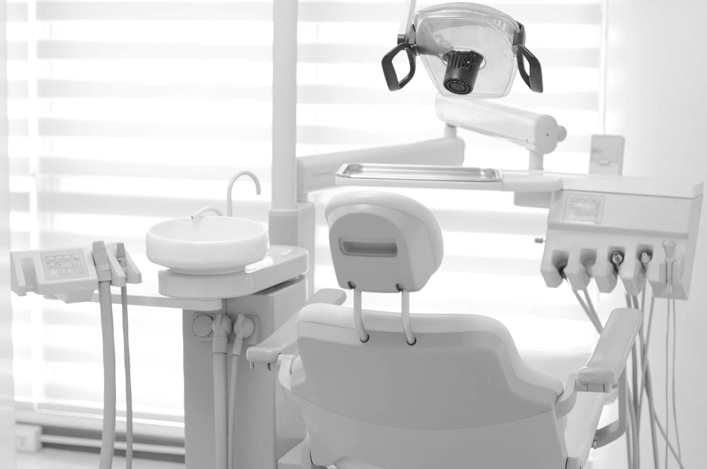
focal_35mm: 75
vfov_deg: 18.1
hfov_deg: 27.0
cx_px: 354
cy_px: 234
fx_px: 1470
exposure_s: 1/50
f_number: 3.5
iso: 800
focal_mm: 50
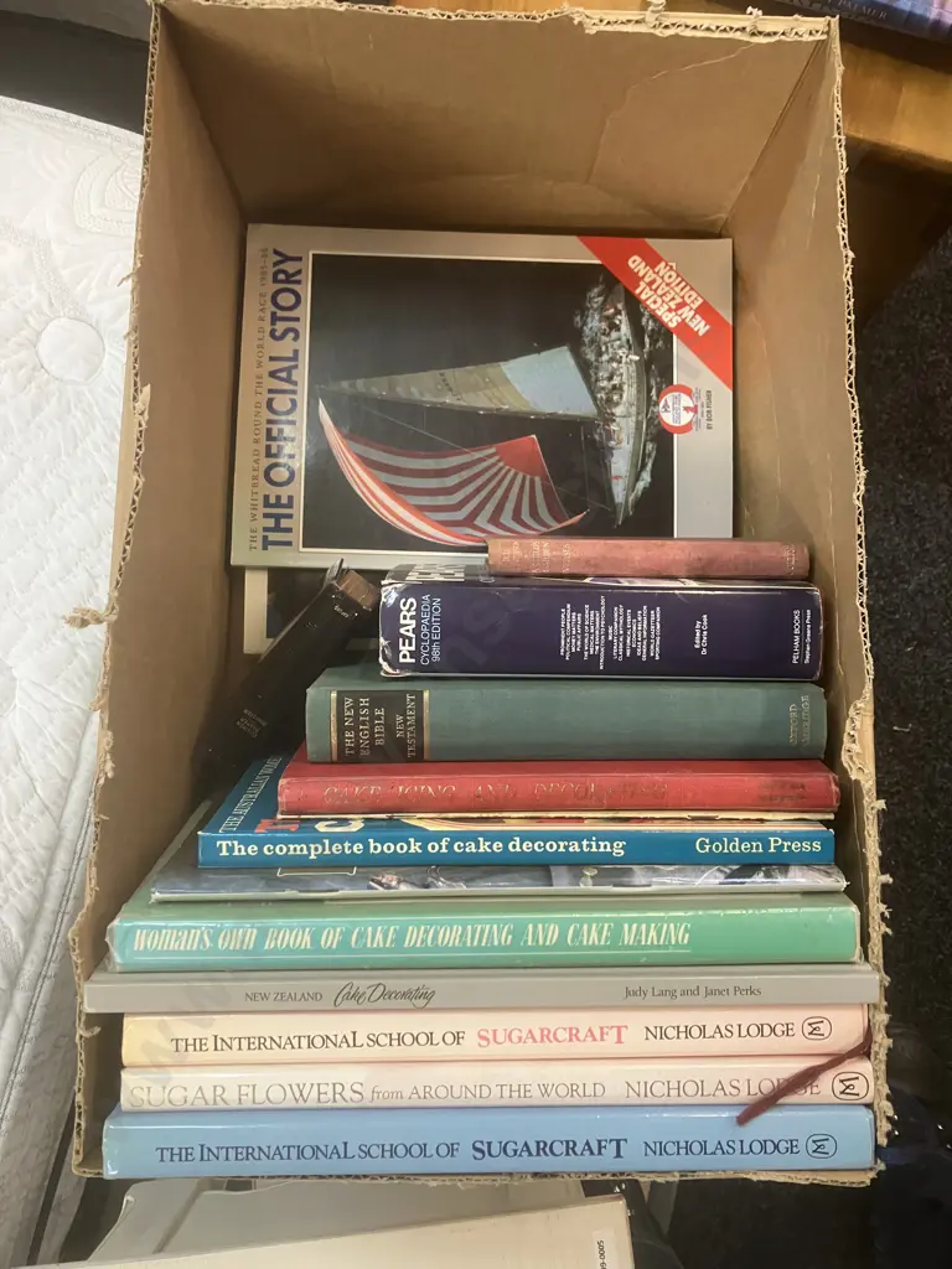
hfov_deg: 49.7
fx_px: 1027
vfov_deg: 63.4
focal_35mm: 28
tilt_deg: -79.0
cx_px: 476
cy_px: 634
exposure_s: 1/50
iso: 160
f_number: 1.8
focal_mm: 3.99
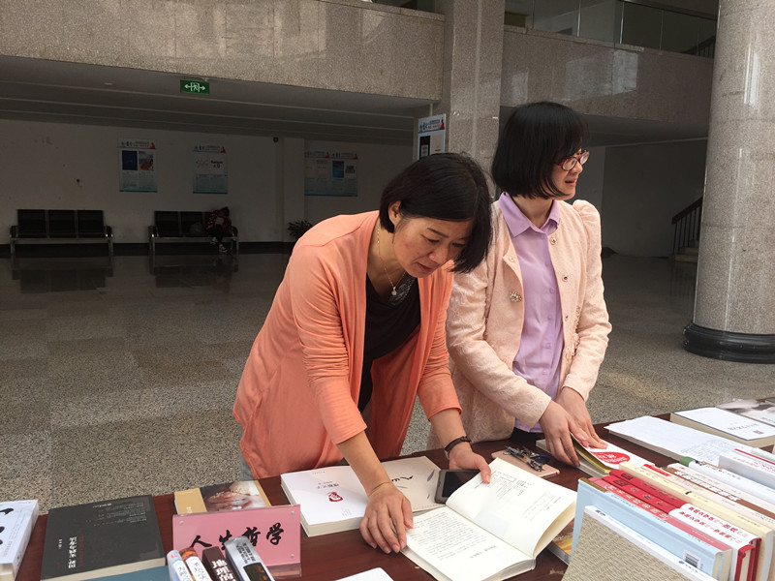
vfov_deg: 48.2
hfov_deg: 61.7
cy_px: 290
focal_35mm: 29
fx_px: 649
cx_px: 388
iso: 32
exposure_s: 1/161
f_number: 2.2
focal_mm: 4.15
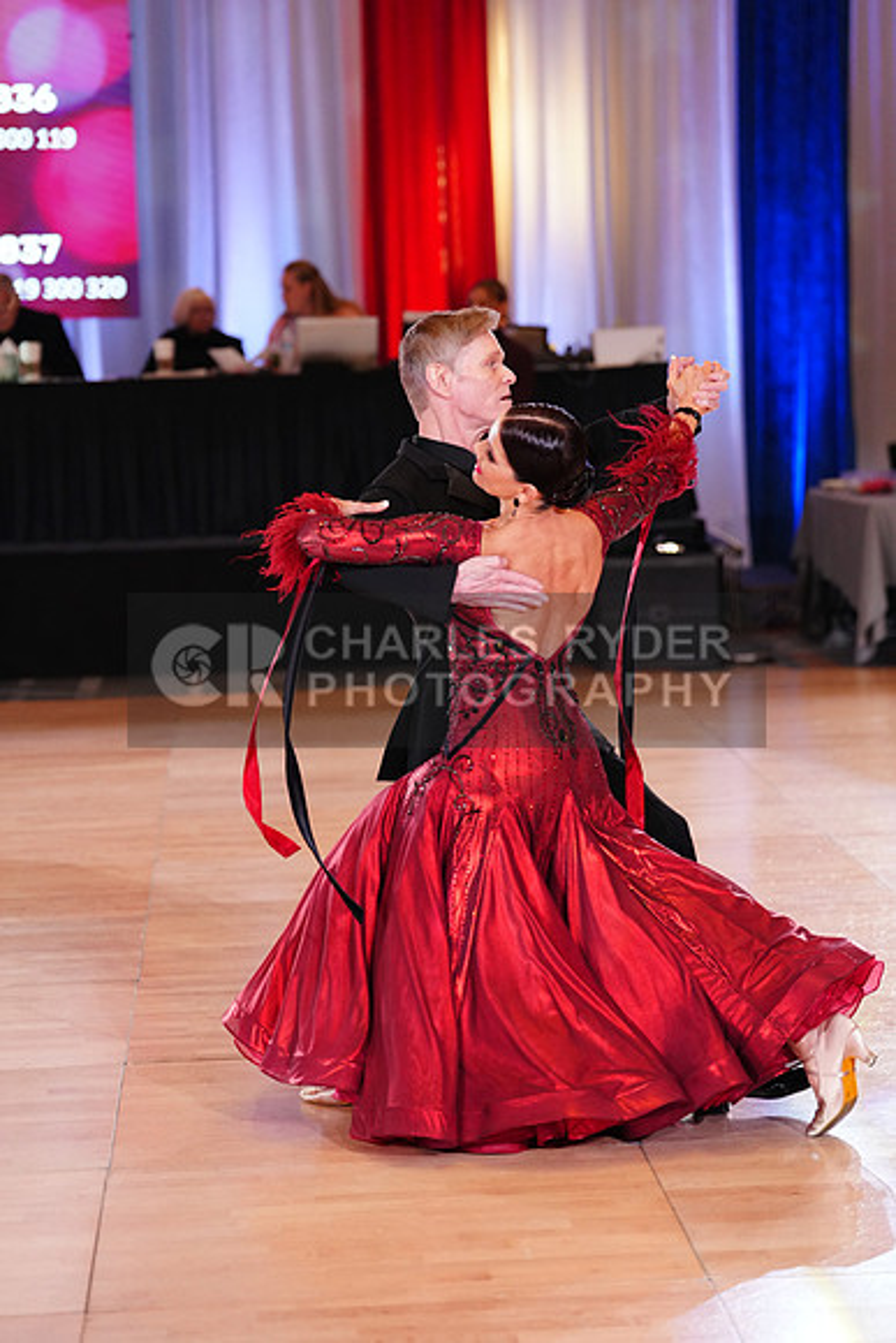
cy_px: 672
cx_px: 448
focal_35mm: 95
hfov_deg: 14.4
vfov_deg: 21.5
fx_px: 3544
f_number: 2.8
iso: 2500
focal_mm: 95
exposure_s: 1/640
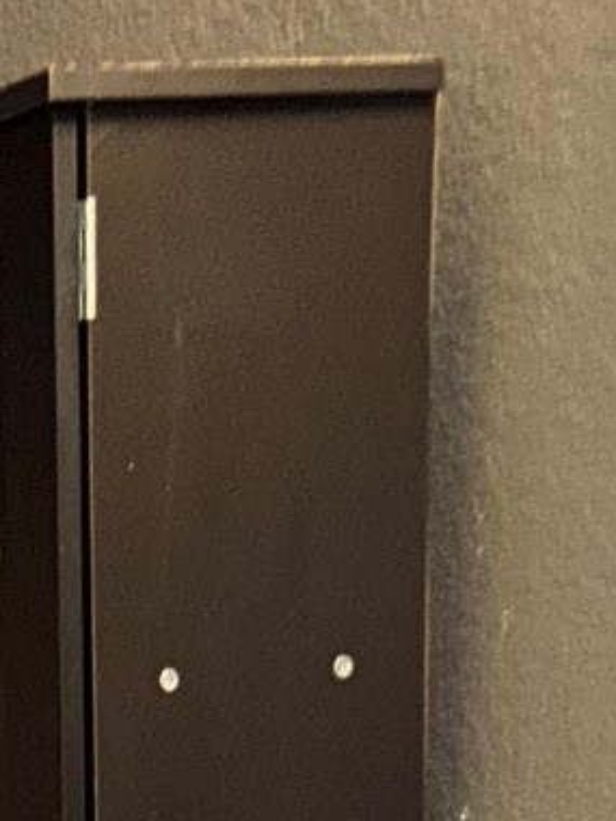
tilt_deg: -10.1
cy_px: 1480
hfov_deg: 9.2
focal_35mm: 140
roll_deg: +3.1
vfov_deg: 12.8
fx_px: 3322
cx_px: -1003
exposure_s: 1/11
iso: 125
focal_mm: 5.96
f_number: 1.6
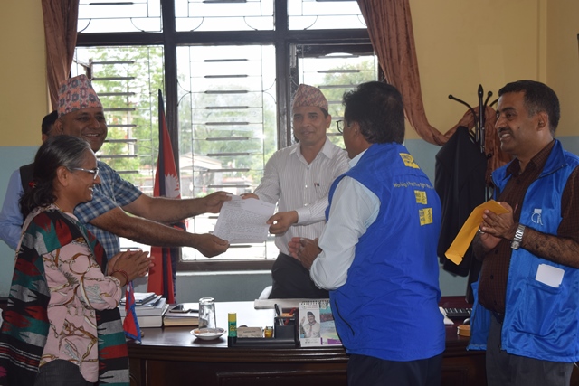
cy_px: 193
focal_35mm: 51
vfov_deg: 26.5
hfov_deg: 38.9
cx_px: 290
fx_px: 820
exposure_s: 1/125
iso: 140
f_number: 5.6
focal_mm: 34
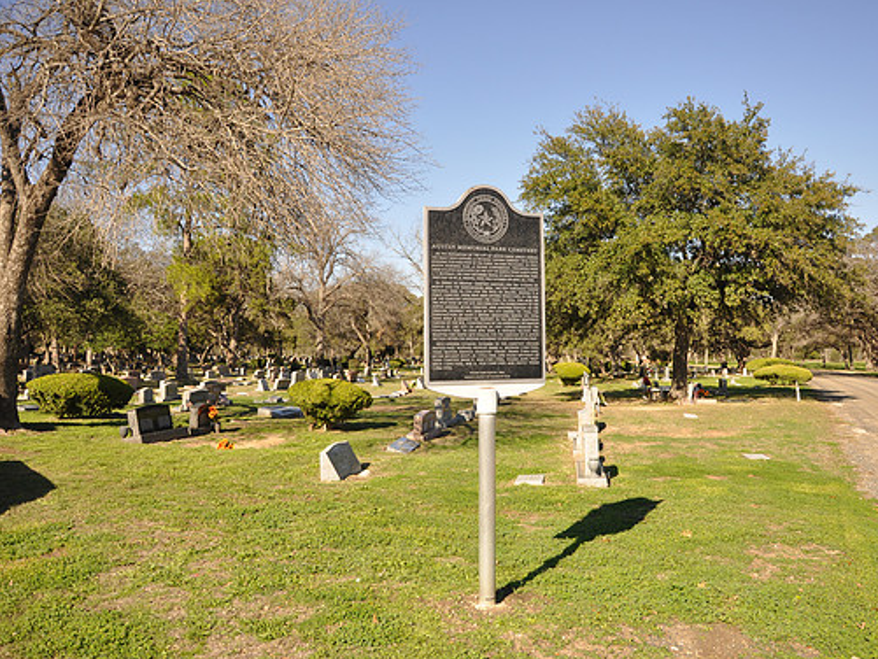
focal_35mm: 30
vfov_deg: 46.8
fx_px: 761
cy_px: 329
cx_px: 506
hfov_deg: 59.7
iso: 200
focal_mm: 18
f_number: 6.3
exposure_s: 1/160
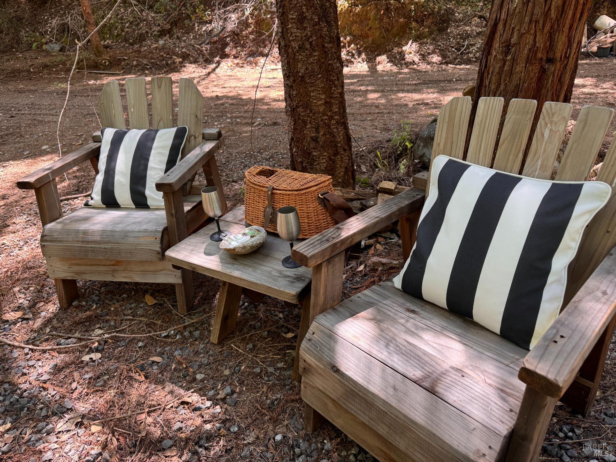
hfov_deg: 71.6
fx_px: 427
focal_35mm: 24
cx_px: 308
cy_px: 231
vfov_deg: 56.8
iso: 80
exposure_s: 1/121
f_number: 1.78
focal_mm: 6.76
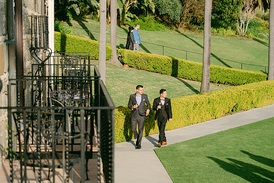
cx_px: 137
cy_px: 92
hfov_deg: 22.1
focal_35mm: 92
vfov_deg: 14.9
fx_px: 700
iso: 160
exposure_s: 1/1800
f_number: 2.8
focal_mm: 61
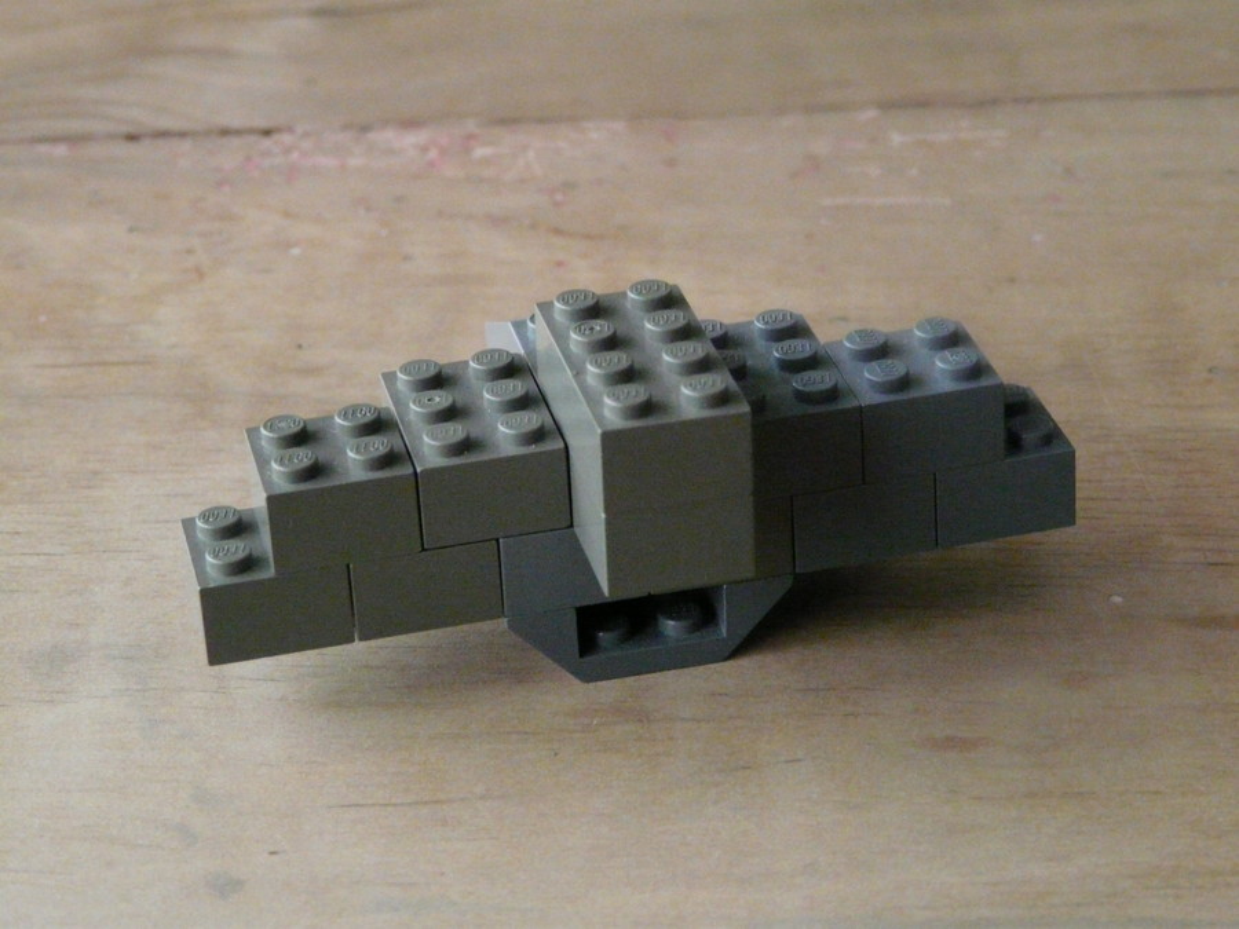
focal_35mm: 106
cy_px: 464
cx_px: 620
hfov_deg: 18.5
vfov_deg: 14.0
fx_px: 3794
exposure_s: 1/30
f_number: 3.6
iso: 800
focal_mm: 17.5
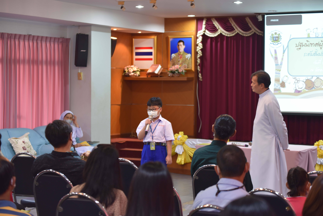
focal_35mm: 85
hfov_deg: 23.9
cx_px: 162
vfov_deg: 16.1
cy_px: 108
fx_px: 763
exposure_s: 1/30
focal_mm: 85
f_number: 4
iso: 1000
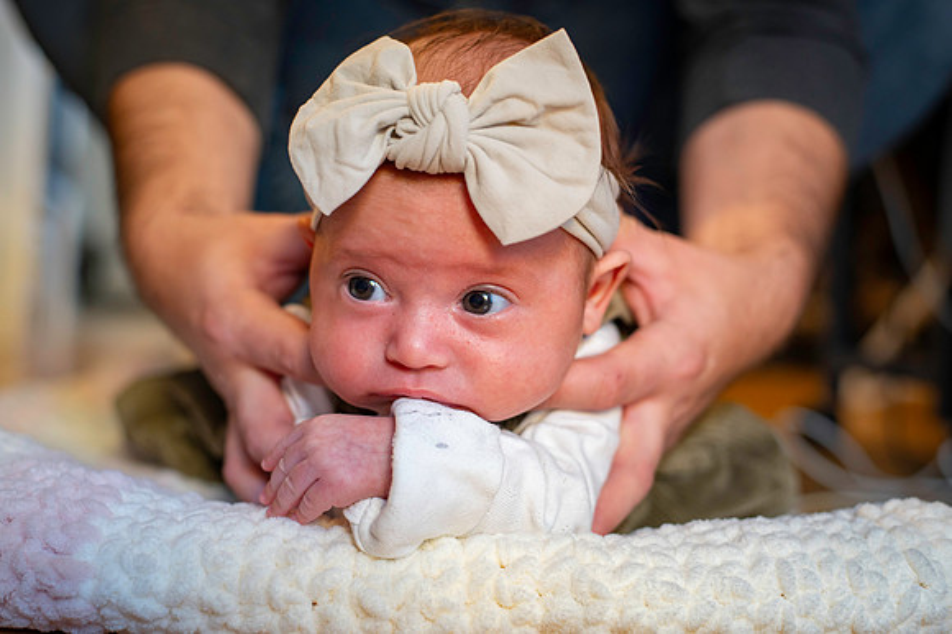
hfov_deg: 39.6
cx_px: 476
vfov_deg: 27.0
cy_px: 317
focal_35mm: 50
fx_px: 1321
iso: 1000
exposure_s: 1/60
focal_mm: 50
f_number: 3.2
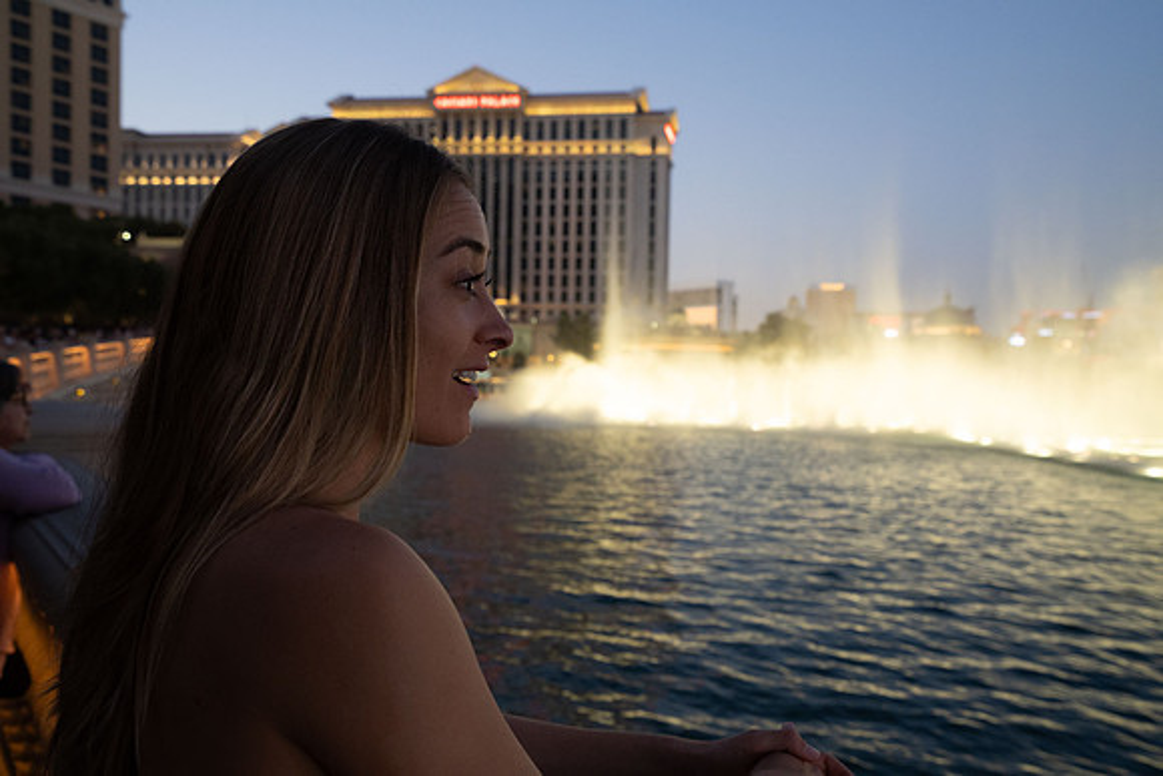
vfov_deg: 37.9
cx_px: 582
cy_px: 388
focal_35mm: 35
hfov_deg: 54.4
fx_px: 1131
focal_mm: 35
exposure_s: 1/60
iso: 2500
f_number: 6.3
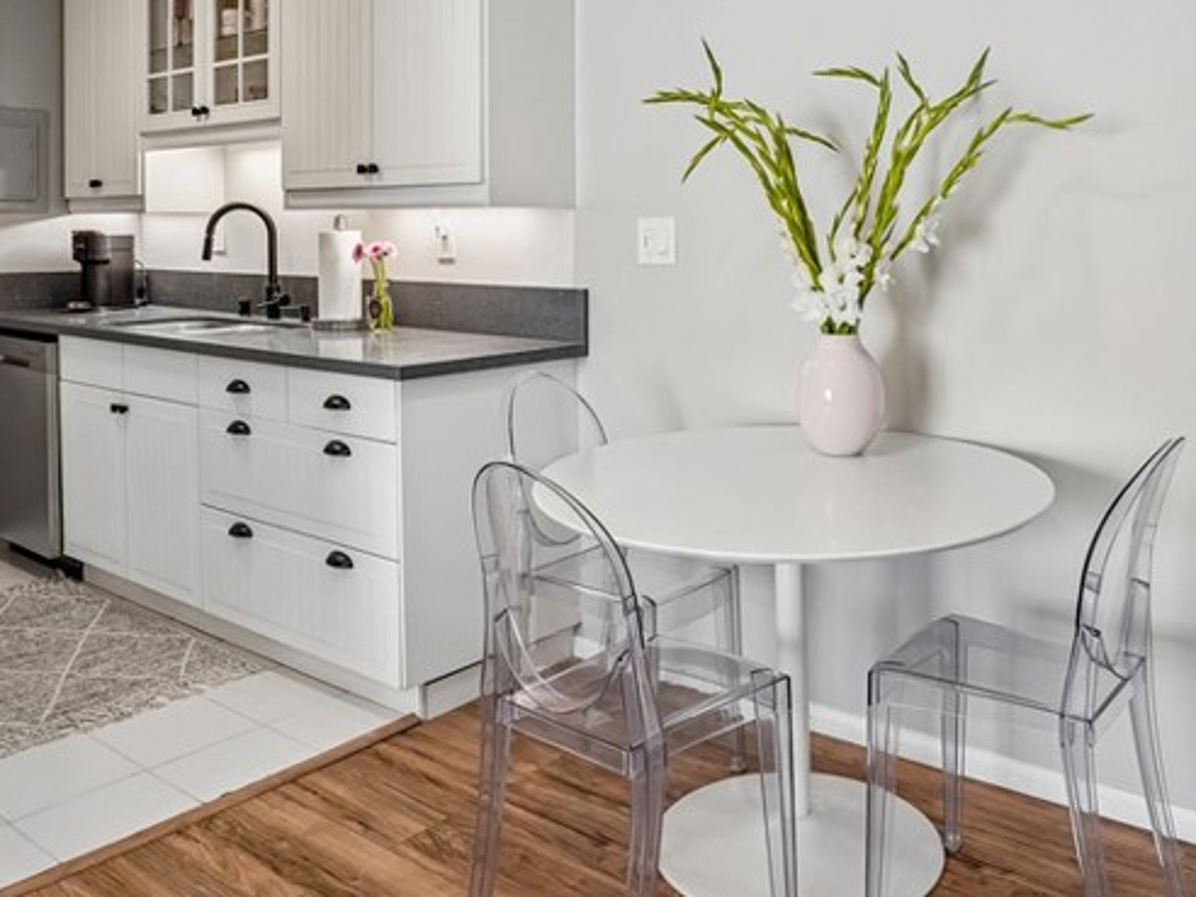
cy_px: 247
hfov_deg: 56.6
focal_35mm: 32
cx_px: 676
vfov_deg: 43.0
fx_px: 1106
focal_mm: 16
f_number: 8
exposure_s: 1/25
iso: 400
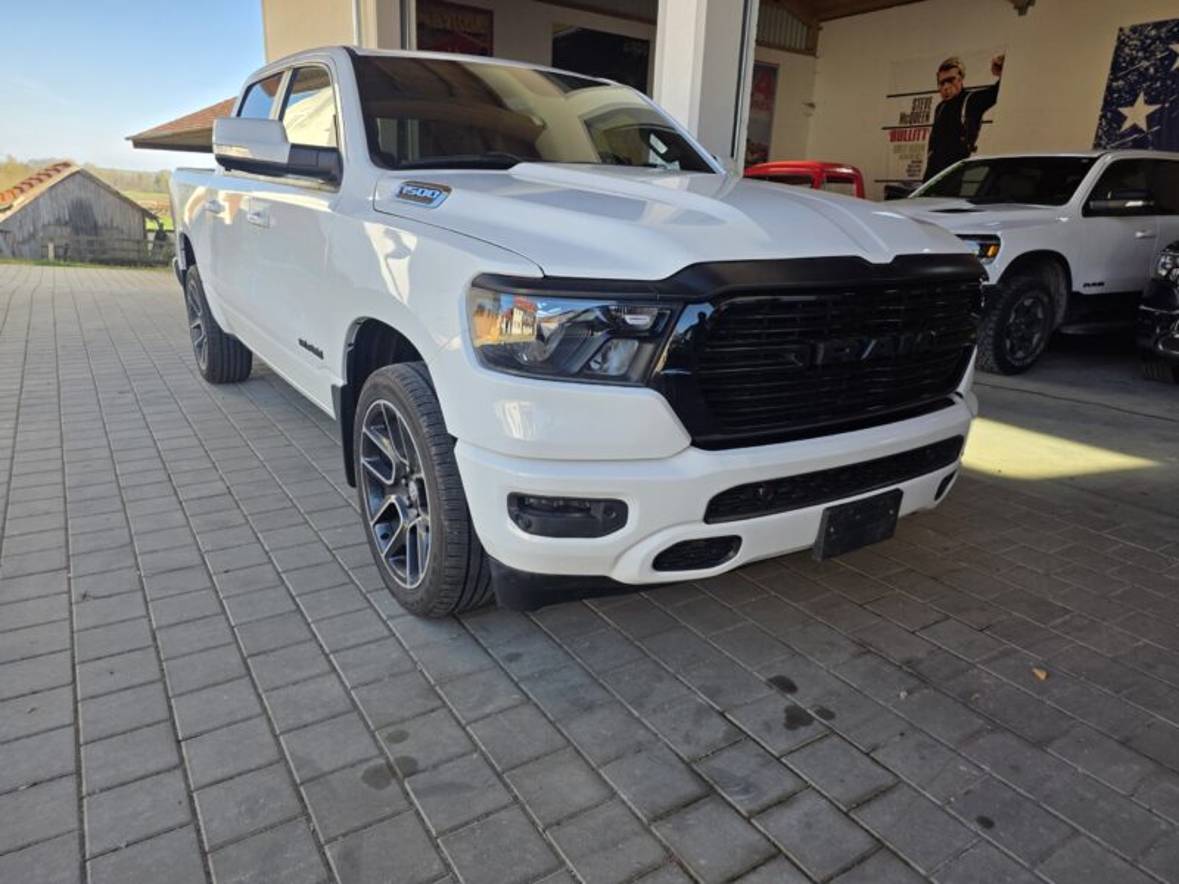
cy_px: 442
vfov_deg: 58.9
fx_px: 783
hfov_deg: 73.9
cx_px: 590
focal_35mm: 23
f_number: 1.7
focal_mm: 6.25
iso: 80
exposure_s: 1/1245
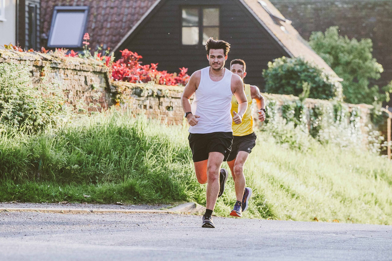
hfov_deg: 10.5
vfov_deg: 7.0
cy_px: 130
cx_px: 196
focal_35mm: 195
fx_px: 2123
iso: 500
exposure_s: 1/2000
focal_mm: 130
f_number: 3.5
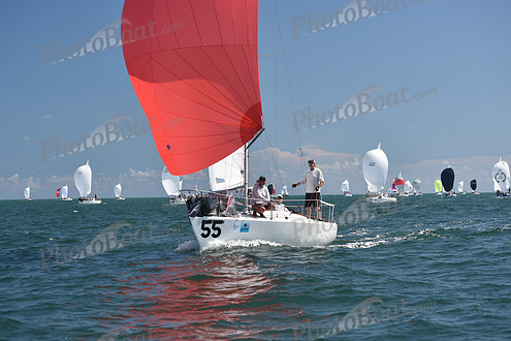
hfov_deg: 24.8
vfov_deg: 16.7
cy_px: 174
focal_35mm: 82
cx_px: 238
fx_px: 1164
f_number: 4
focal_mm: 70
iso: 250
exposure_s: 1/1250
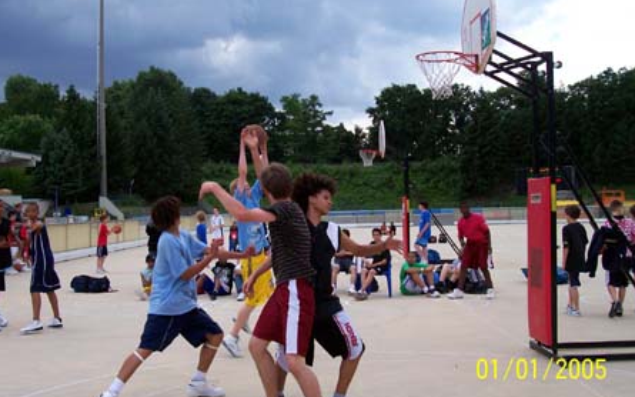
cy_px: 191
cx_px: 318
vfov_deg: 28.6
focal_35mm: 45
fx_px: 779
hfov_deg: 44.4
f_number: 2.9
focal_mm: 7
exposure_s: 1/717
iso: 80
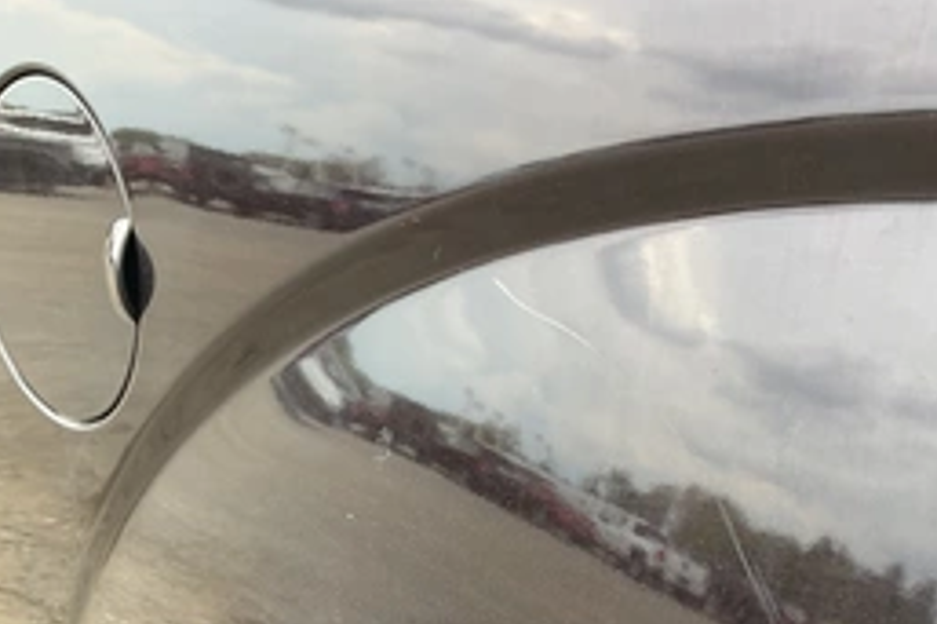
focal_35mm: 47
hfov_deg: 41.0
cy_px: 485
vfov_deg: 28.1
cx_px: 678
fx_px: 1222
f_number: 1.8
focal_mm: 3
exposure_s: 1/122
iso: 20
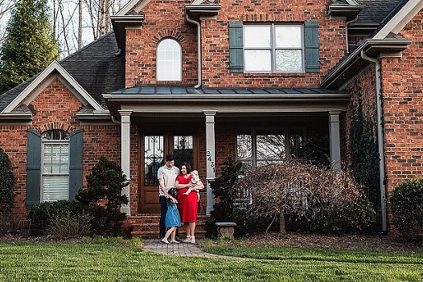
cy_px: 145
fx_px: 635
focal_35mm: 54
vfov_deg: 25.1
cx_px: 198
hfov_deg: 36.8
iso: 500
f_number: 4.5
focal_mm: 50
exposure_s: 1/320
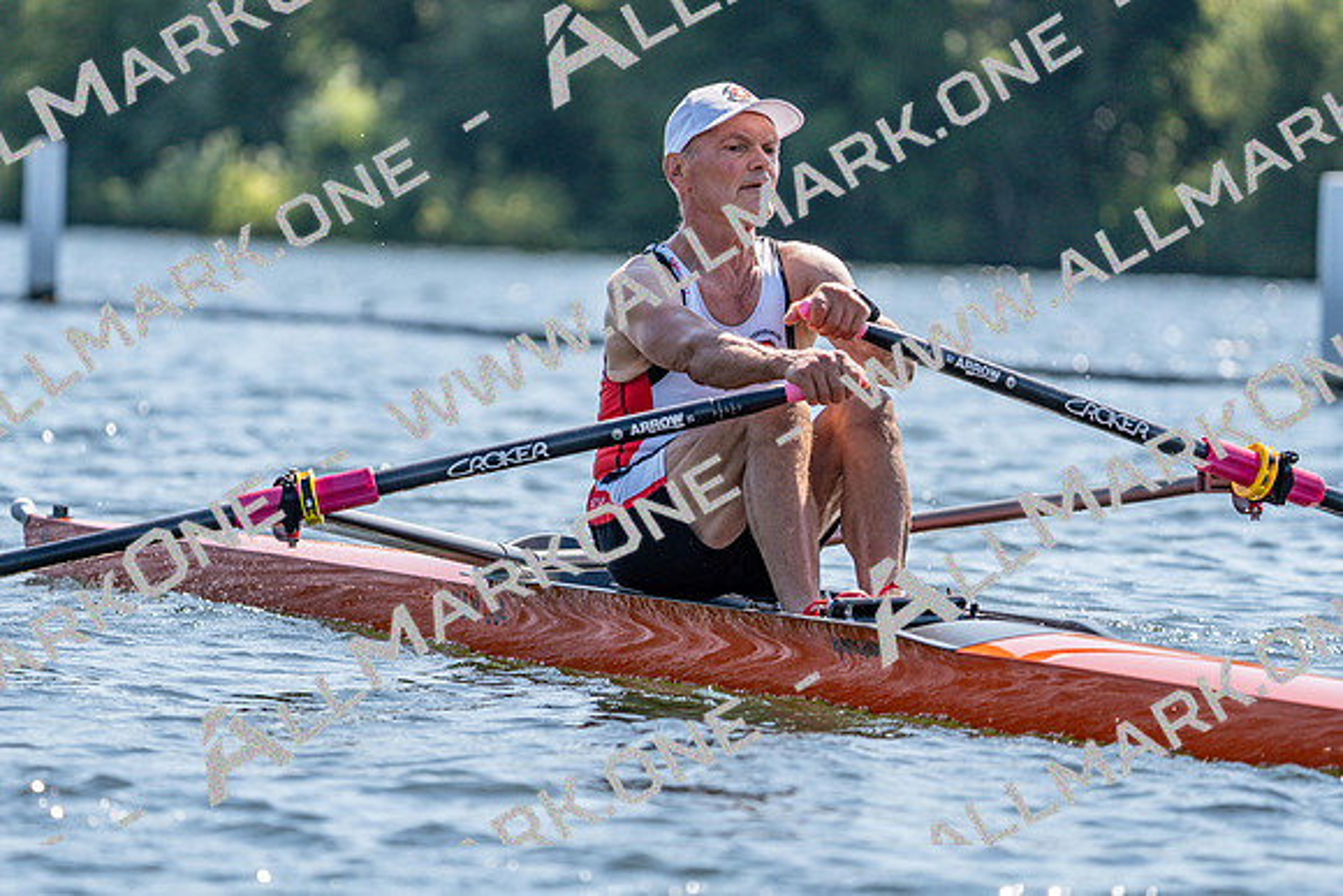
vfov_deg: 4.7
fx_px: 11007
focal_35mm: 295
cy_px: 448
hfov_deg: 7.0
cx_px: 672
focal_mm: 295
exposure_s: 1/1600
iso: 320
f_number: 5.6
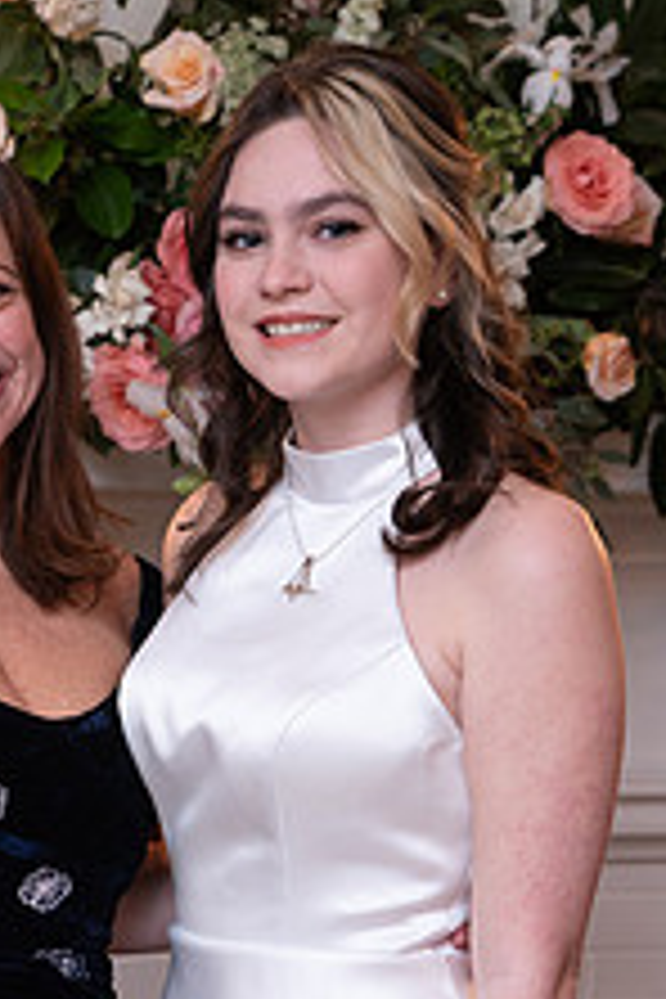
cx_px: 158
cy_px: 864
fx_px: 3774
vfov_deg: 14.9
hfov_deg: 10.1
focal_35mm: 136
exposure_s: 1/80
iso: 800
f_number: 4.5
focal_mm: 67
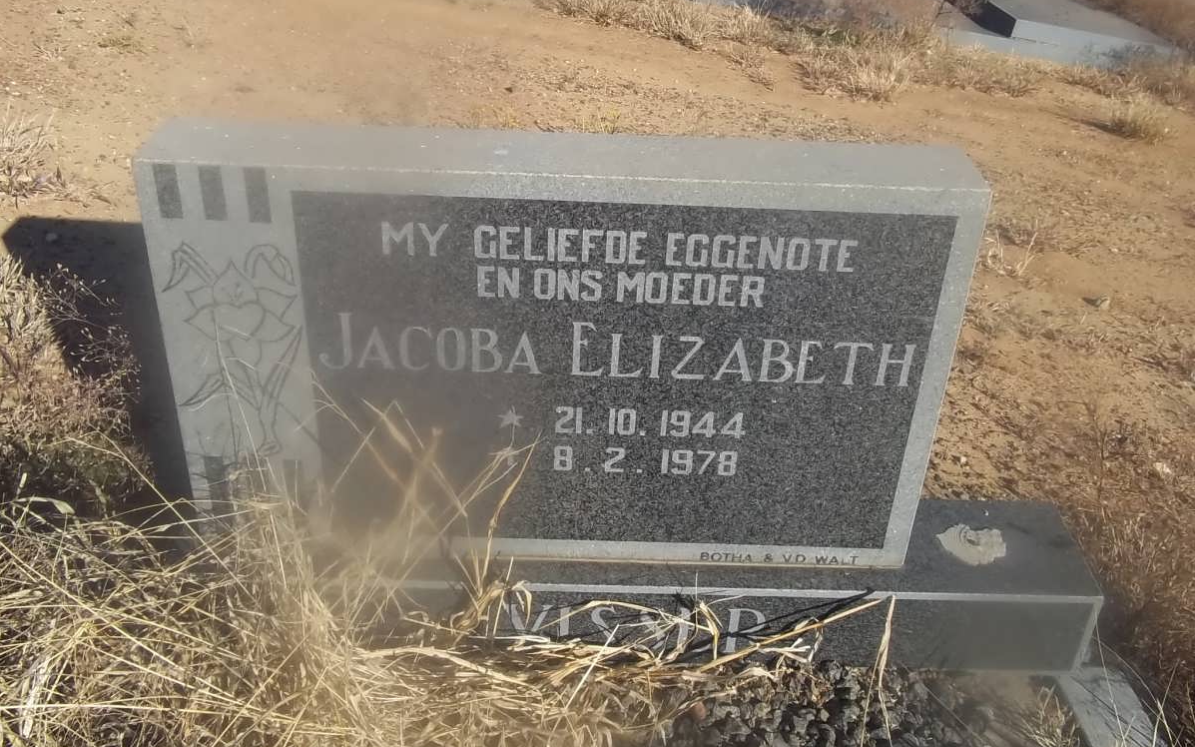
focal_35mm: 34
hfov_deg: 56.7
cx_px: 597
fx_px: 1107
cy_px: 327
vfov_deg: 37.2
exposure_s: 1/500
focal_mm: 5.7
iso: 80
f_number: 5.5
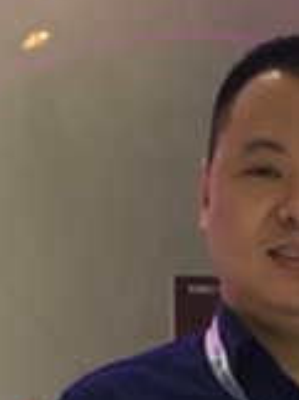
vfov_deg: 9.6
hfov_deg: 7.7
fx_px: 2206
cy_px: 843
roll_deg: +0.8
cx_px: 292
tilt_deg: +3.8
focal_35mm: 191
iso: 40
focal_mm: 4.15
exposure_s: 1/100
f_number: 2.2
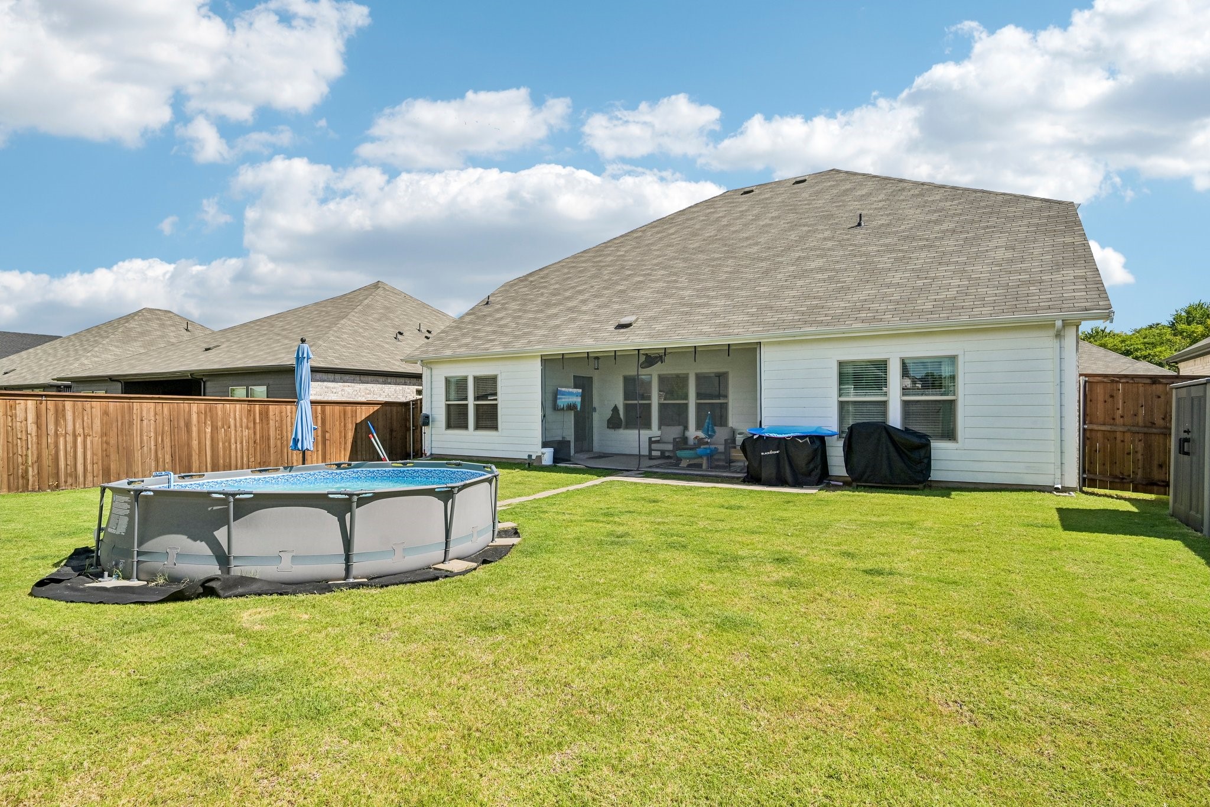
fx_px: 605
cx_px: 605
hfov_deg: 90.0
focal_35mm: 18
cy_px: 404
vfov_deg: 67.4
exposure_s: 1/1250
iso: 400
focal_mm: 18
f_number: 8
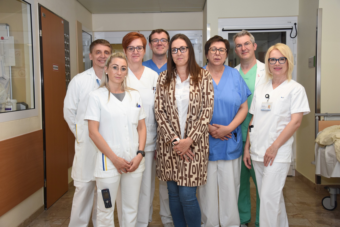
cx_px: 170
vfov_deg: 31.9
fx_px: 397
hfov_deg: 46.4
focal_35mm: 42
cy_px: 114
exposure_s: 1/100
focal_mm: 28
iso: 640
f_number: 5
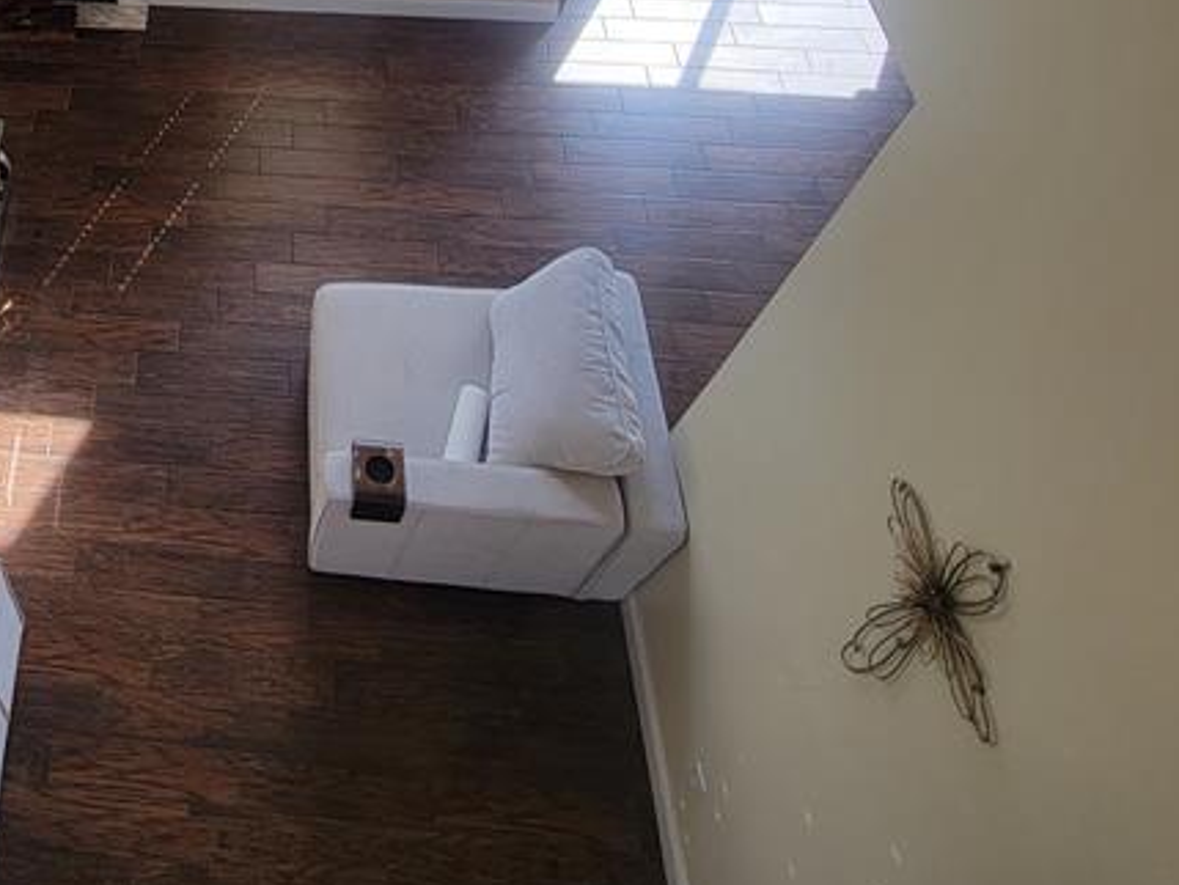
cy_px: 44
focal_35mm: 31
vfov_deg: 40.9
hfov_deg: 52.1
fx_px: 1056
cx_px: 140
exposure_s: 1/141
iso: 50
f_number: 2.2
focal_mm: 2.2
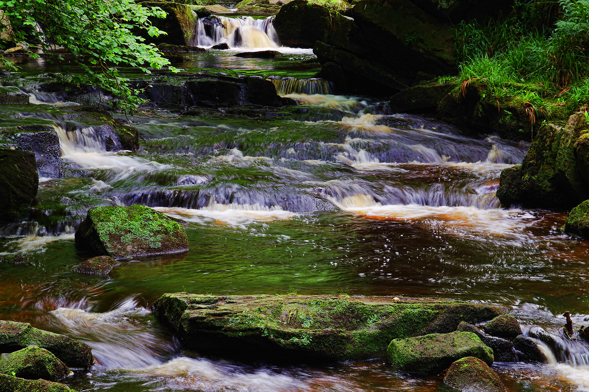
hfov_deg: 25.5
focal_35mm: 80
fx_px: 1300
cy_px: 196
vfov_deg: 17.2
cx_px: 294
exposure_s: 1/8
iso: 100
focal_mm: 53
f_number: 11
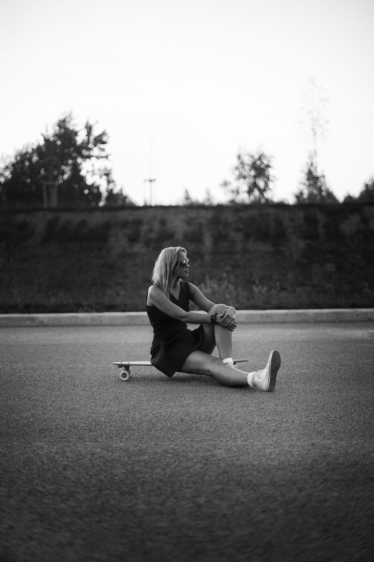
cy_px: 281
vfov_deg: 39.6
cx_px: 187
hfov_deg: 27.0
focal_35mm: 50
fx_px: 780
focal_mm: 50
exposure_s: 1/100
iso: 200
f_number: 2
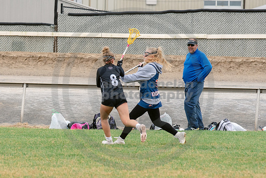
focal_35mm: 372
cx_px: 65
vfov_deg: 3.7
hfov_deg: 5.5
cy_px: 142
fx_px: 2746
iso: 400
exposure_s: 1/1250
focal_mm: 155
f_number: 4.5
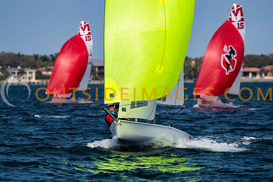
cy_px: 91
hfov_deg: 4.4
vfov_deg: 2.9
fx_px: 3559
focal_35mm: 469
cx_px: 136
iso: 400
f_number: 5
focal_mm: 300
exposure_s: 1/5000
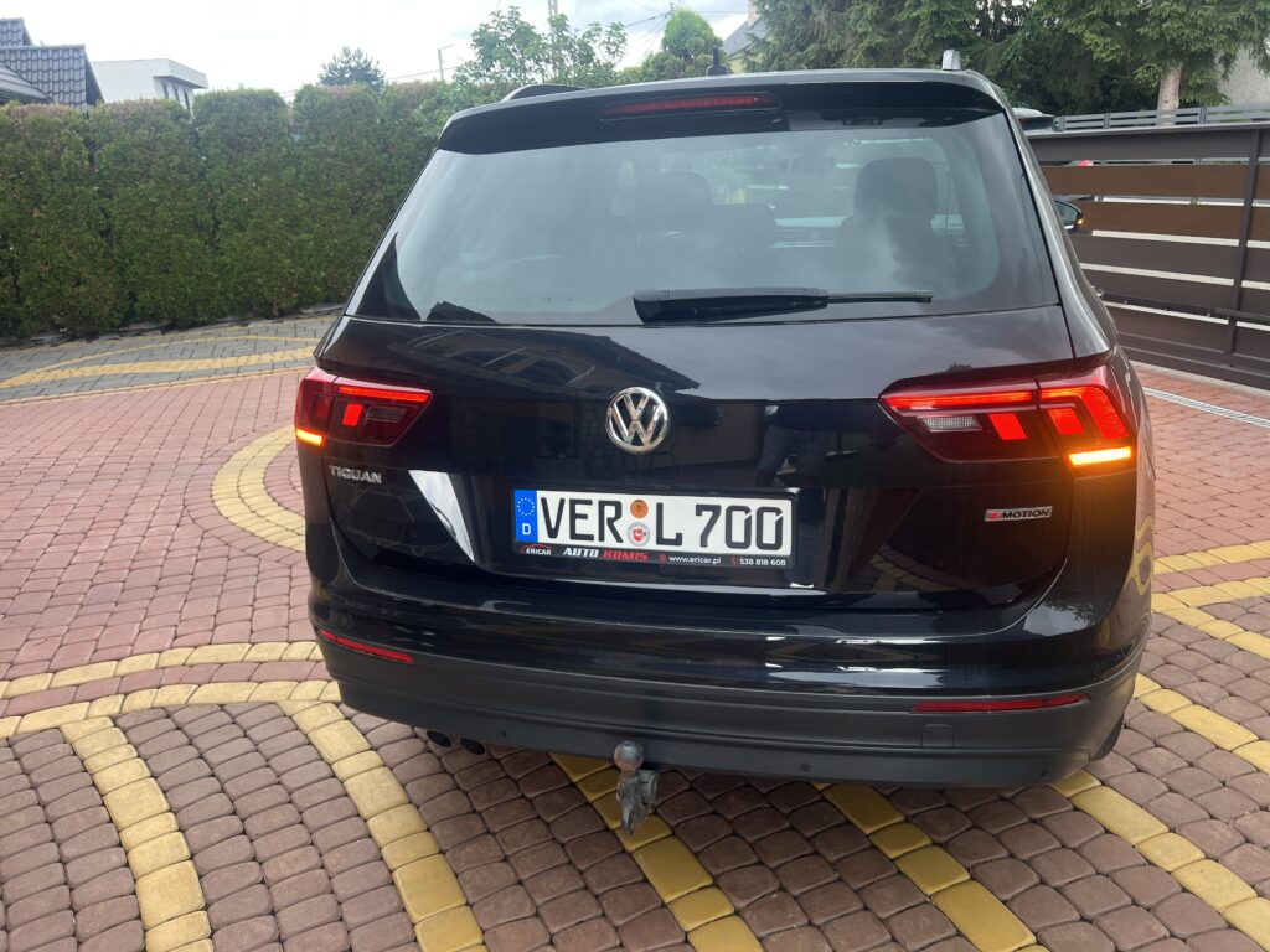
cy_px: 476
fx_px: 954
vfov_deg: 53.1
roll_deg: +3.9
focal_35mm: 26
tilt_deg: -18.2
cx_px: 635
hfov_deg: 67.3
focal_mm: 5.7
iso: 40
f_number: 1.5
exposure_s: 1/121
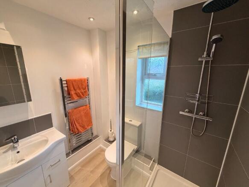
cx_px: 124
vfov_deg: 85.7
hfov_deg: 102.1
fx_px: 101
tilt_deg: -11.4
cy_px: 94
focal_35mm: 14
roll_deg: -0.7
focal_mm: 2.22
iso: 250
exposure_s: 1/121
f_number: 2.2
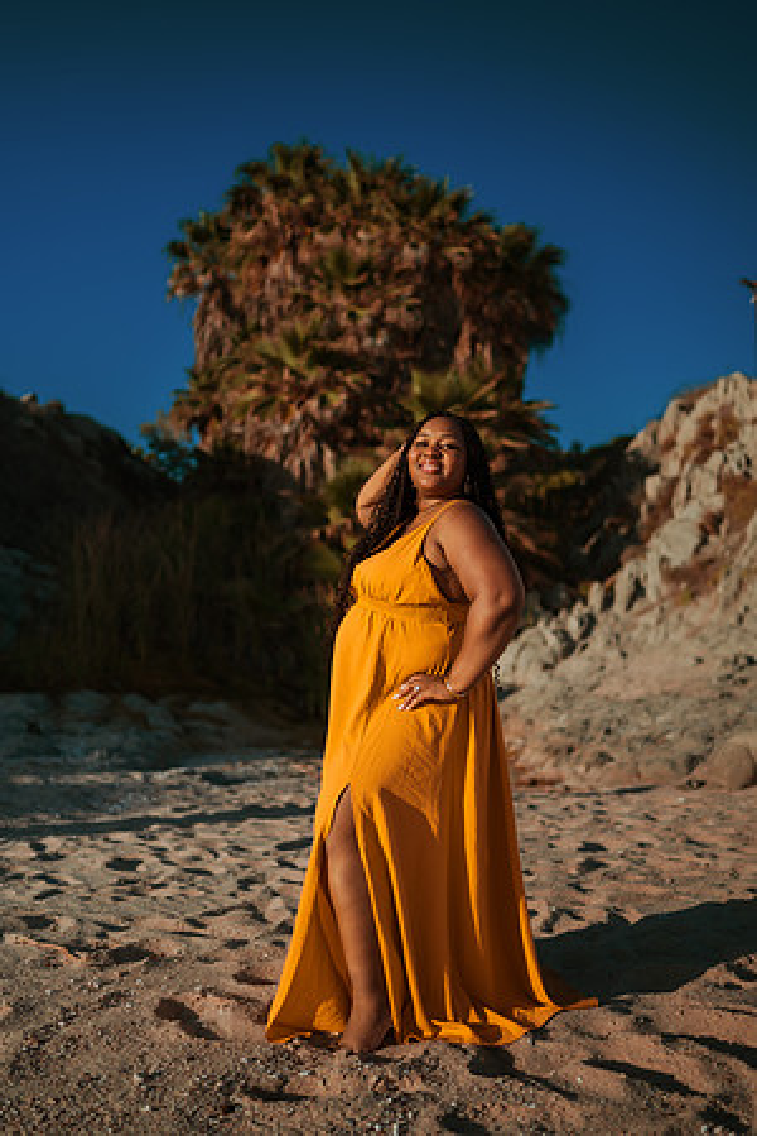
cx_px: 378
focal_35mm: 35
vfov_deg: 54.4
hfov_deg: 37.9
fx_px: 1104
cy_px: 568
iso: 100
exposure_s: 1/4000
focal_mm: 35
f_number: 1.8
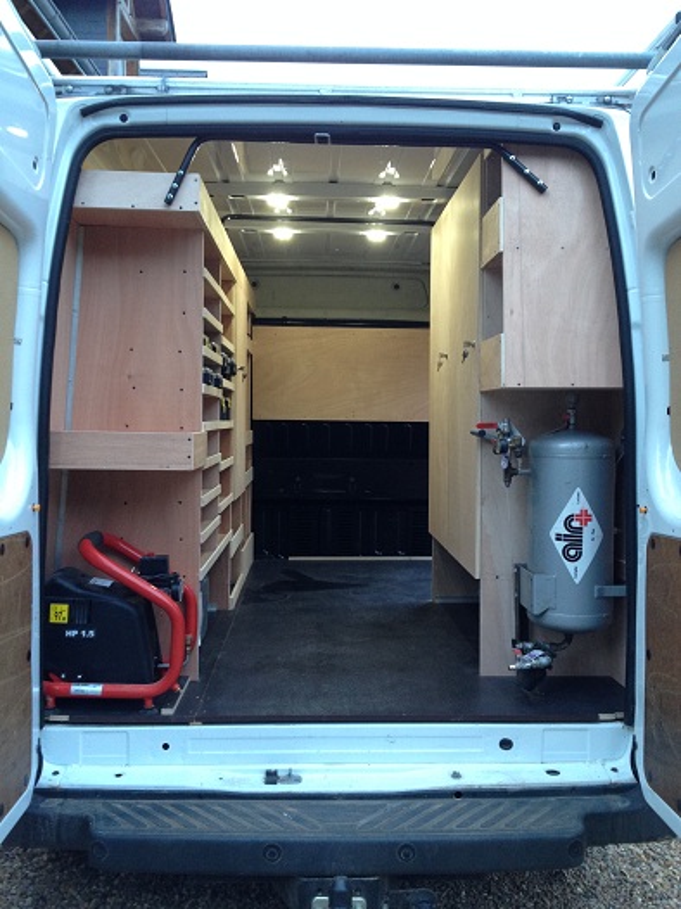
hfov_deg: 40.7
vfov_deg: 52.6
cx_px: 340
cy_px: 454
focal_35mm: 35
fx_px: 919
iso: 100
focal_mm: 4.28
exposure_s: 1/20
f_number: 2.4
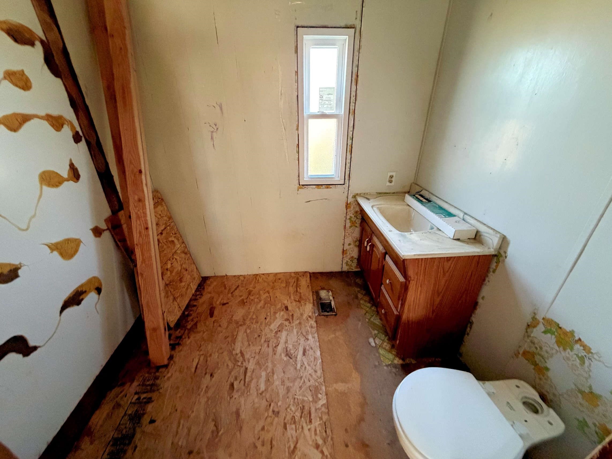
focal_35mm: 14
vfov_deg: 85.7
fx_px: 248
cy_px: 230
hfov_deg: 102.1
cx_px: 306
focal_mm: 2.22
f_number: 2.2
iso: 1000
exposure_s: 1/60
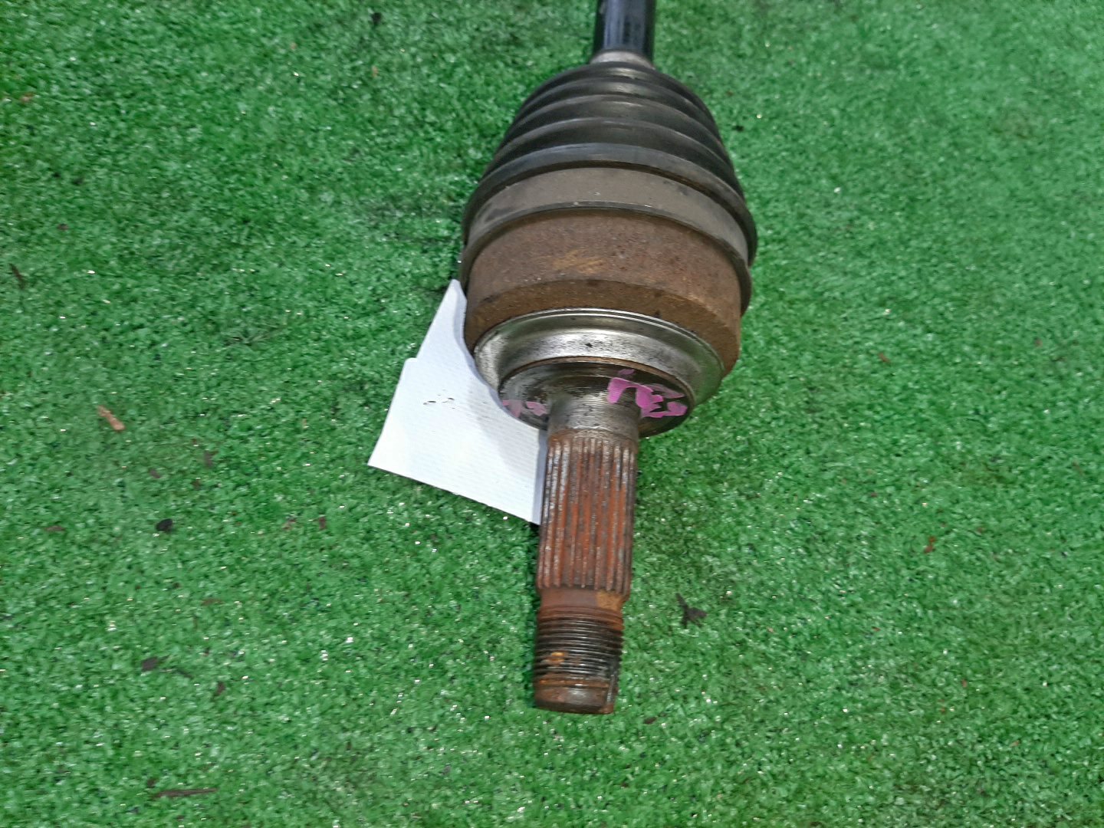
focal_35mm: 26
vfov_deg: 53.1
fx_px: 829
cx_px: 552
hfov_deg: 67.3
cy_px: 414
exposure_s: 1/50
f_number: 1.7
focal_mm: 3.93
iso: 112
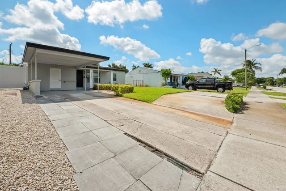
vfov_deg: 81.2
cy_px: 96
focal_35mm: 14
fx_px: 111
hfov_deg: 104.2
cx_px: 143
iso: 100
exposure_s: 1/320
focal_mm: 14
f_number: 9
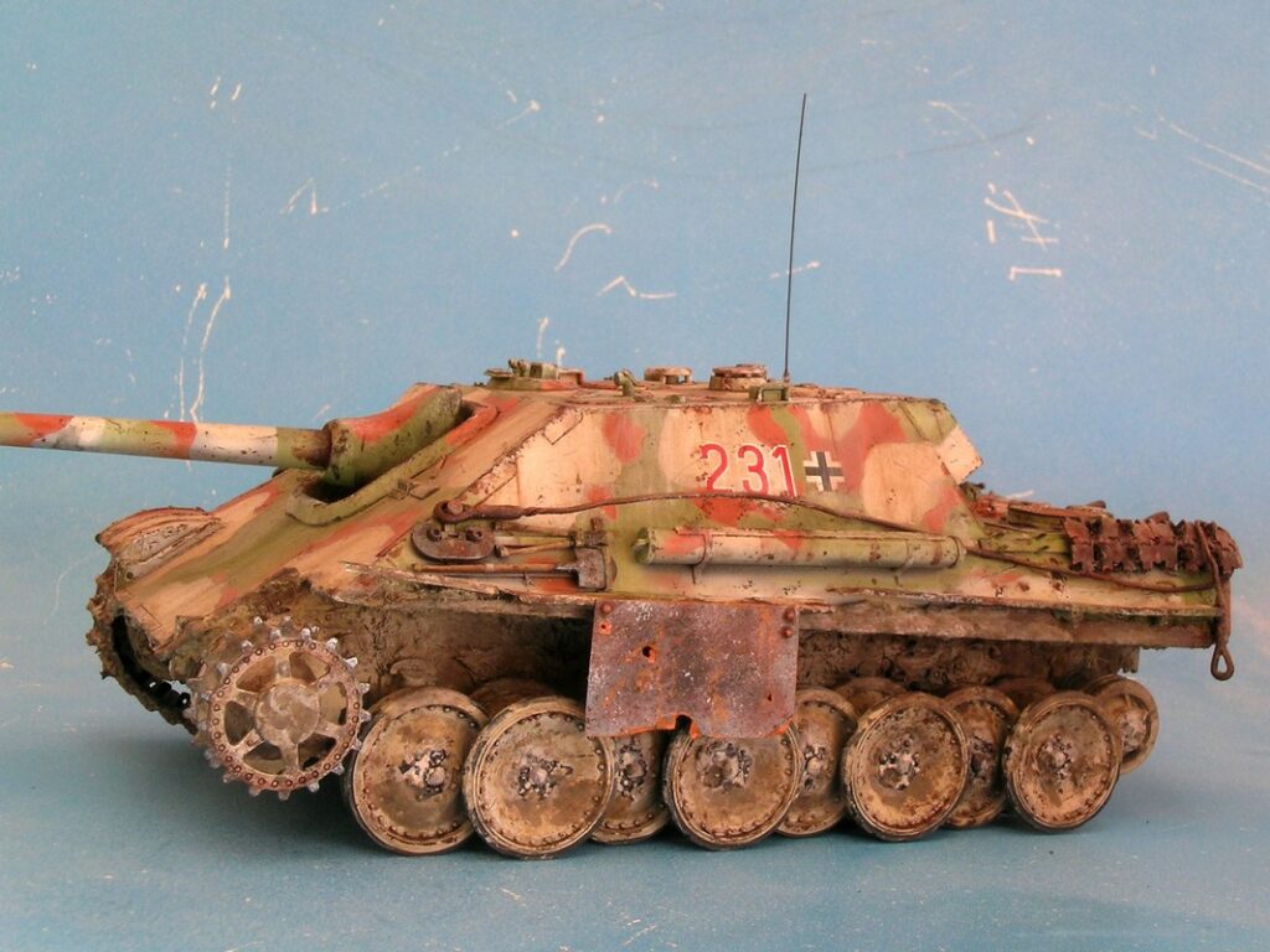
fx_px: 1688
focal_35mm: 46
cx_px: 635
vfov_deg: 31.5
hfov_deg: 41.2
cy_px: 476
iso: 50
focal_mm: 9.5
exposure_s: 1/11.3
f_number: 7.4
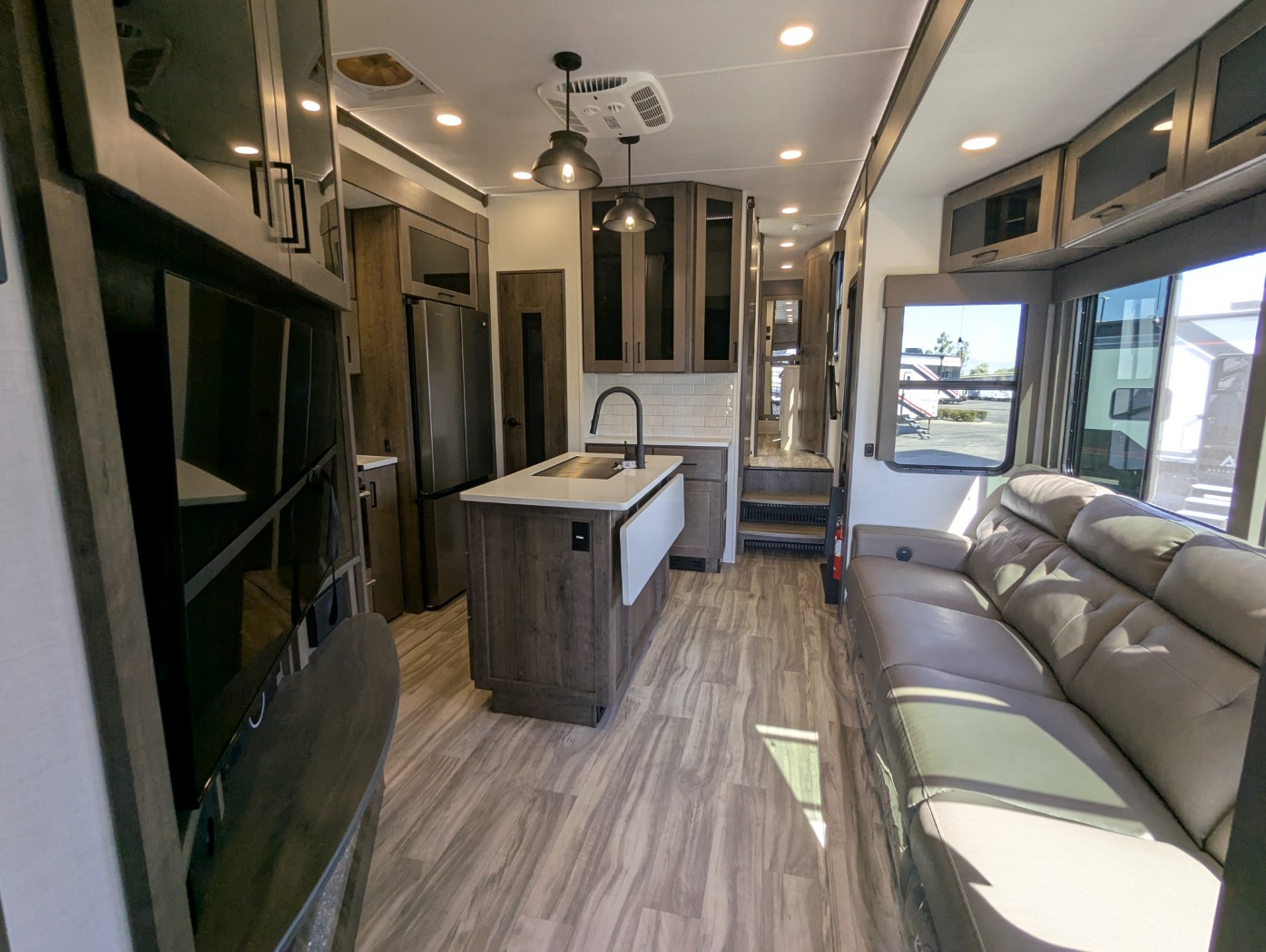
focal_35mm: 16
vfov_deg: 78.2
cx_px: 633
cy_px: 476
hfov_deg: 94.4
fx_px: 586
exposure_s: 1/159
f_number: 2.2
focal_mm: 2.35
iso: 84
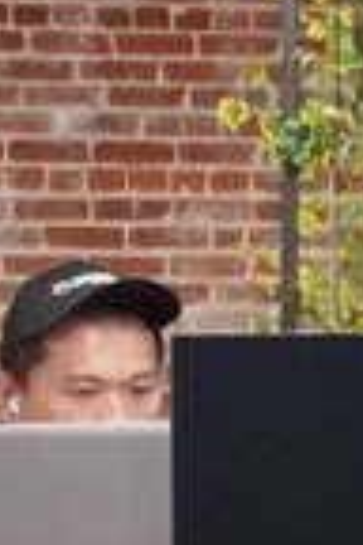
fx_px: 4343
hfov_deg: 3.9
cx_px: 2257
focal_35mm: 287
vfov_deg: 7.2
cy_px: 310
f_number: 4
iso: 5000
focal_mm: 23
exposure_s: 1/160
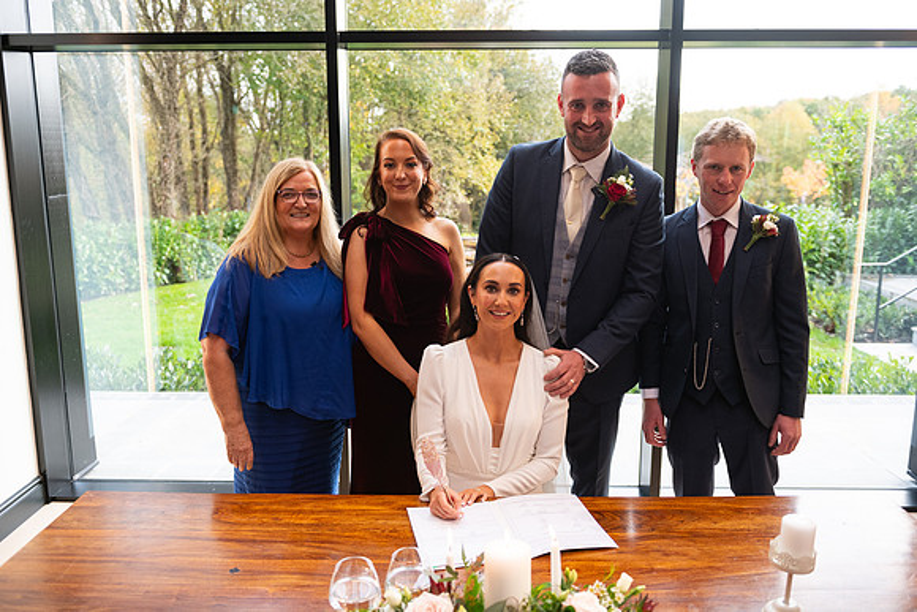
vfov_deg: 42.3
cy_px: 306
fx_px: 790
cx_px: 458
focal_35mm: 31
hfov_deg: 60.3
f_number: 3.5
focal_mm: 31
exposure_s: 1/160
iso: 640
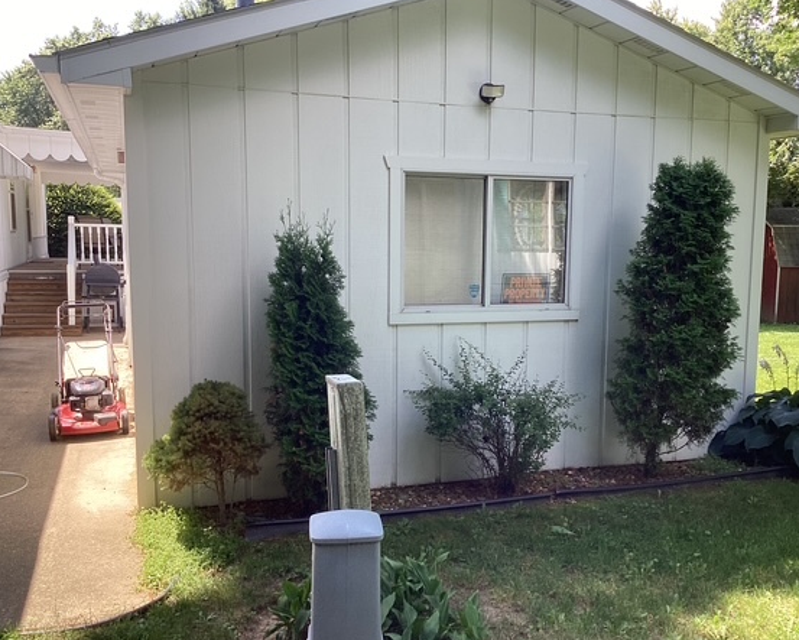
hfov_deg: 51.4
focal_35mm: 35
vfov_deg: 42.3
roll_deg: -0.6
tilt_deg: -5.3
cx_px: 438
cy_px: 334
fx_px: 828
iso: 25
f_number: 2.4
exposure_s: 1/128
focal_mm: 3.3
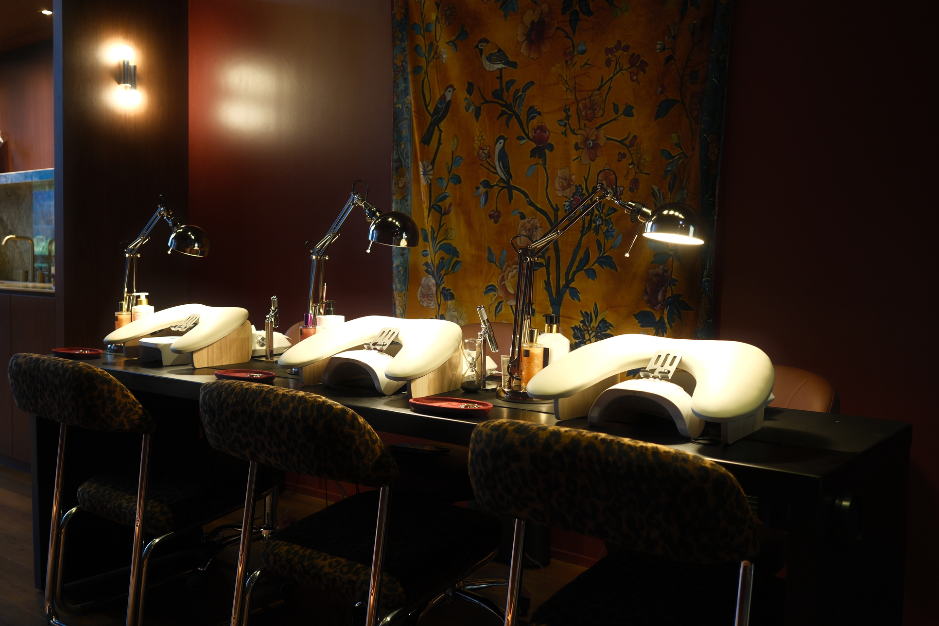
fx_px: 913
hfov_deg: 54.4
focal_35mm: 35
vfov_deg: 37.9
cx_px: 470
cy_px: 313
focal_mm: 23
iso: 160
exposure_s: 1/8
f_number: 2.8
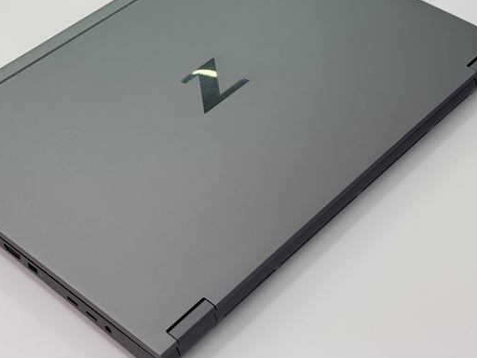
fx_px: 1033
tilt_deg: -43.9
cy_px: 129
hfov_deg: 25.9
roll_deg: -1.0
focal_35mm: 75
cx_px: 189
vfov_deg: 19.6
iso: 50
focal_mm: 6.76
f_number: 1.78
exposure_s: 1/121
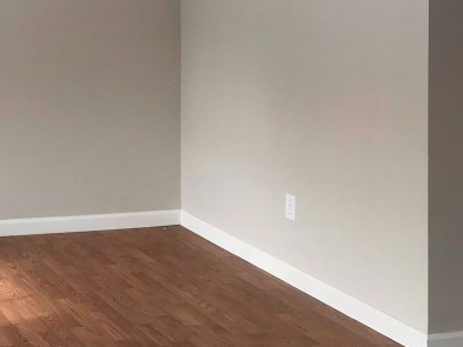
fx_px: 977
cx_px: -90
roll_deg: -0.5
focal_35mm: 73
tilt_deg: -2.2
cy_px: 34
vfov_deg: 19.8
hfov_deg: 24.3
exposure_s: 1/120
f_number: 1.8
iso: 20
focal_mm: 3.99
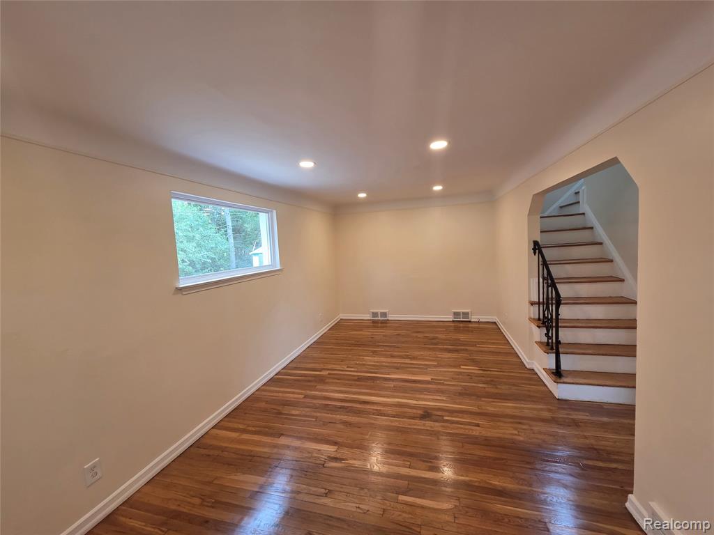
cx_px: 357
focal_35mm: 13
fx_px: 268
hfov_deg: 106.2
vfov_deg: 89.9
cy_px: 268
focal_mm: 2.2
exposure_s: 1/120
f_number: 2.2
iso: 160
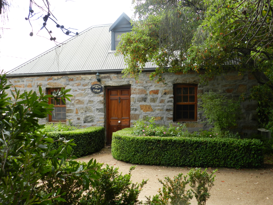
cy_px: 102
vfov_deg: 44.2
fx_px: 252
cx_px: 136
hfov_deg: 56.8
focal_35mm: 32
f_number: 3.7
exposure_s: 1/400
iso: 160
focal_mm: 5.6
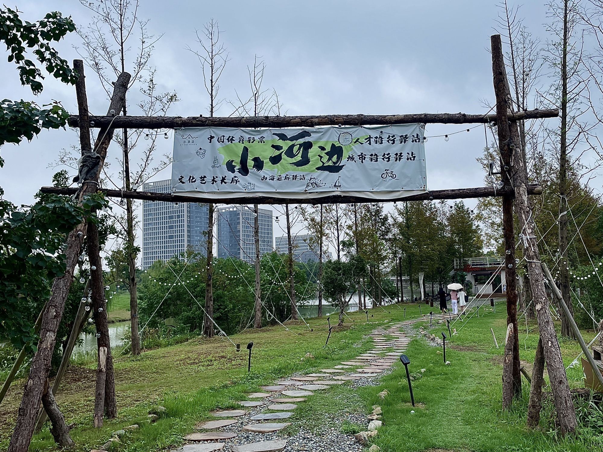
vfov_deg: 53.1
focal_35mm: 26
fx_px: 453
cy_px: 226
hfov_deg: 67.3
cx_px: 302
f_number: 1.6
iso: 32
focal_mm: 4.2
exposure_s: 1/1618
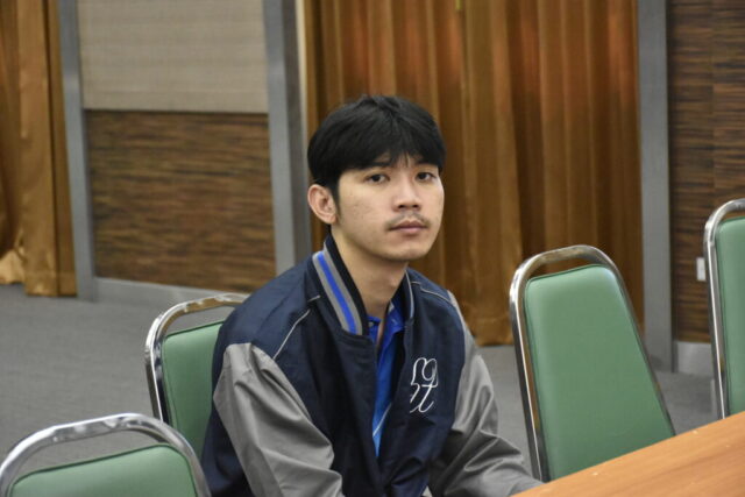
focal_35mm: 90
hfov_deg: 22.6
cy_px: 248
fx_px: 1863
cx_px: 372
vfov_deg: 15.2
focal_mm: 60
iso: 6400
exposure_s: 1/125
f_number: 5
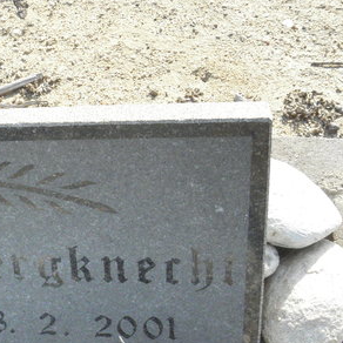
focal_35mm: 63
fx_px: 706
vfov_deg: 27.2
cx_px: -13
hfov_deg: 25.7
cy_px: 213
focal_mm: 4.6
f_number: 5.6
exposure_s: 1/320
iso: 200
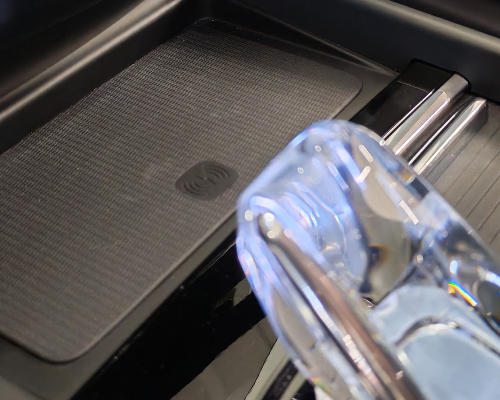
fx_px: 947
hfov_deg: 29.6
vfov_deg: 23.6
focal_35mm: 64
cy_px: 97
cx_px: 244
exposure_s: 1/33
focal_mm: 6.12
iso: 2500
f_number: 1.9
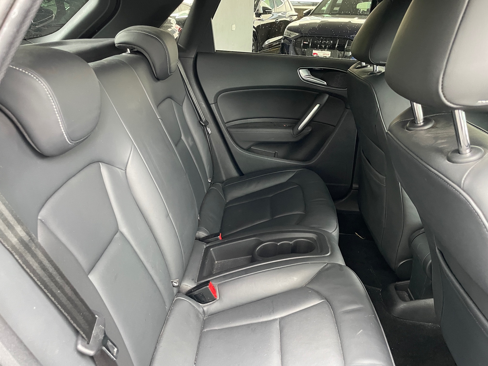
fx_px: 367
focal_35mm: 26
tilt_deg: -26.9
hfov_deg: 67.3
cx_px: 244
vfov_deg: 53.1
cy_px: 183
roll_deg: -1.8
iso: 500
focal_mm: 4.2
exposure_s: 1/43
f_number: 1.6
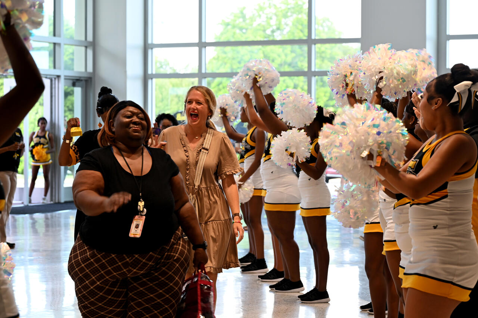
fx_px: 1300
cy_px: 159
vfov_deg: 13.9
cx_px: 239
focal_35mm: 98
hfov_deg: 20.8
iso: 1250
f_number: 6.3
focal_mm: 98
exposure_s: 1/160
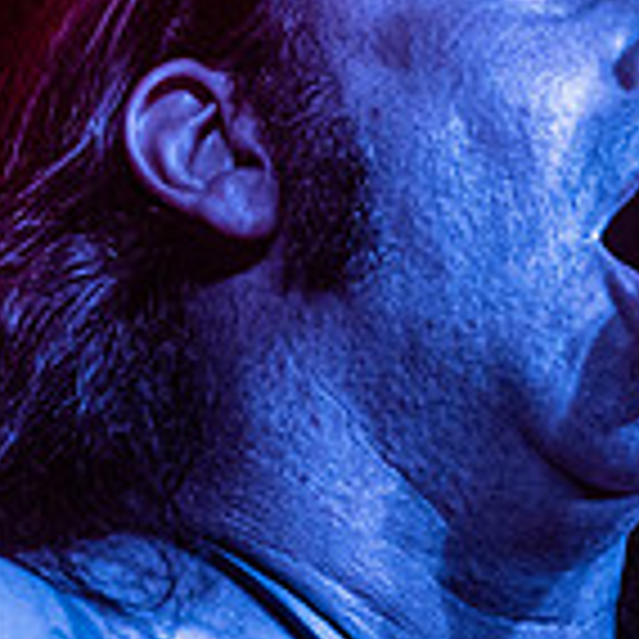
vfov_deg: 3.9
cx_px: 554
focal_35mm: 448
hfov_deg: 3.9
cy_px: 371
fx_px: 9356
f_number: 3.2
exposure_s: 1/250
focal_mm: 116
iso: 3200
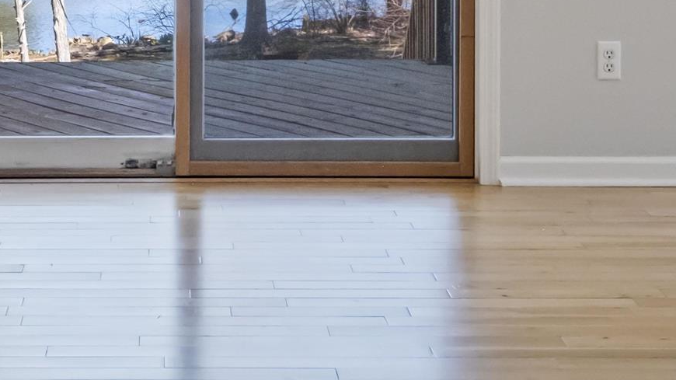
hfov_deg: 19.2
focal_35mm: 111
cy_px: -254
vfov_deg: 10.4
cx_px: 185
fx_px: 1989
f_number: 7.1
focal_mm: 20
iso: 800
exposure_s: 1/60
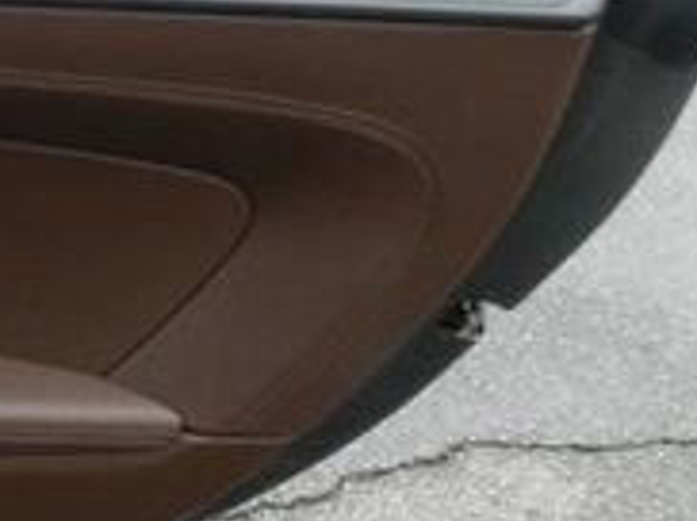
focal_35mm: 81
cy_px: 345
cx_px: -260
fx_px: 1629
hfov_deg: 21.4
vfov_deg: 18.1
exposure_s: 1/25
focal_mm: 4
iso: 160
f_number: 8
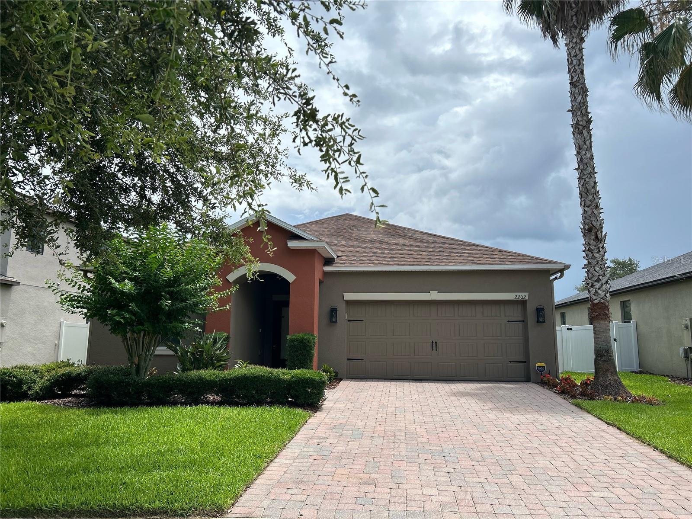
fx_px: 520
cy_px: 260
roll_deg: -0.2
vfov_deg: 53.1
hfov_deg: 67.3
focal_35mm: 26
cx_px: 346
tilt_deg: +9.0
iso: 50
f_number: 1.5
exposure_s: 1/3257
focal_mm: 5.7
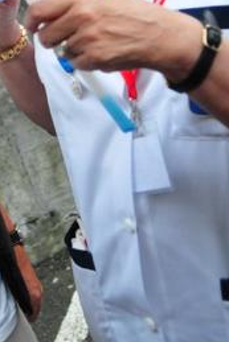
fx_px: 848
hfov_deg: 13.7
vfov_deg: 22.3
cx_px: -184
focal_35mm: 89
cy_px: 38
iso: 800
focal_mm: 22
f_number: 2.8
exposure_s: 1/100
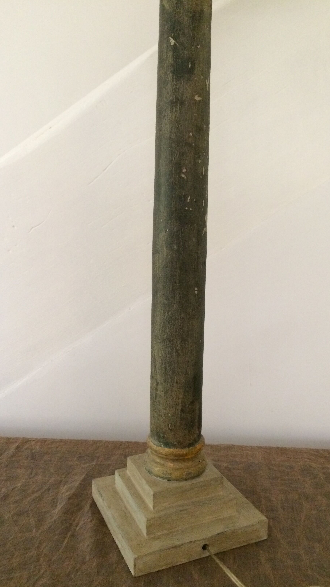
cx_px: 184
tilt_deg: -10.0
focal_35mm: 32
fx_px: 498
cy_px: 295
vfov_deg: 61.0
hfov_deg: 36.6
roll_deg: -0.8
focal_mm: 4.15
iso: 320
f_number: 2.2
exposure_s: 1/25
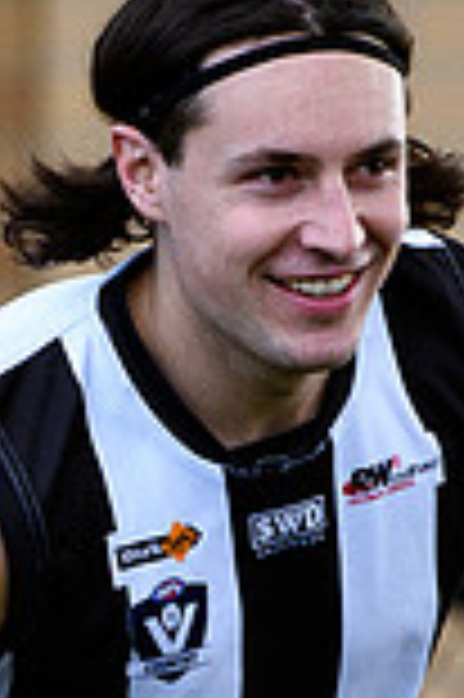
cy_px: 569
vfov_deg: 1.1
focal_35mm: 1911
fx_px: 37026
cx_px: 121
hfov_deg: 0.7
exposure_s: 1/2500
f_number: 2.8
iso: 900
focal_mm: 200
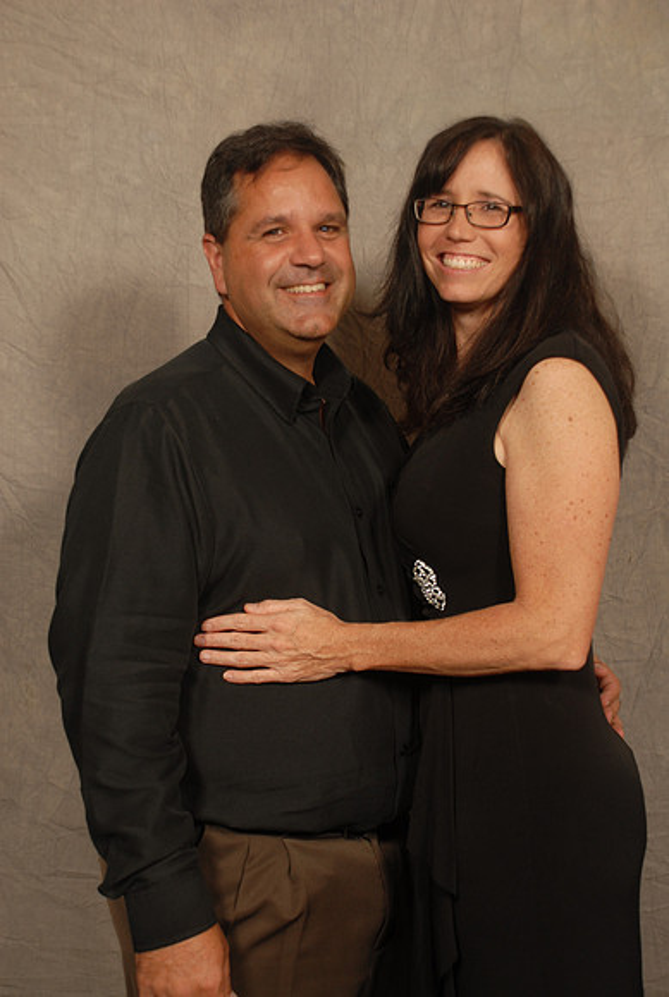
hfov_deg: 22.7
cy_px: 498
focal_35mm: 60
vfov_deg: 33.3
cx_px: 334
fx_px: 1665
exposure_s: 1/125
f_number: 5.6
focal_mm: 40
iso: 200
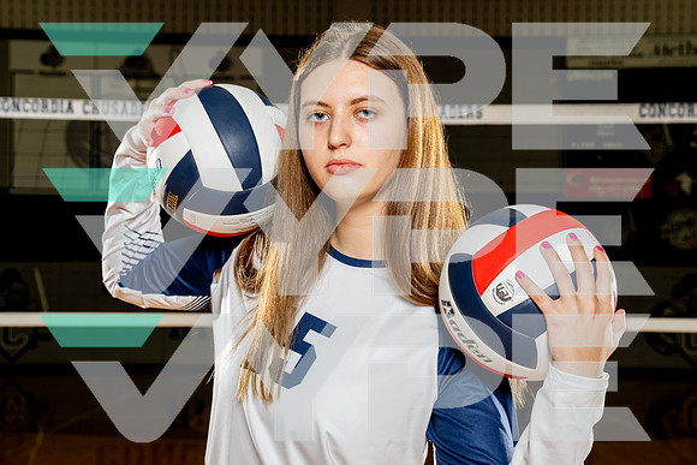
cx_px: 346
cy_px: 233
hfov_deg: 30.5
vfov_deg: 20.6
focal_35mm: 66
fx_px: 1279
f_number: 8
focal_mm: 63
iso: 1000
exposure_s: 1/250
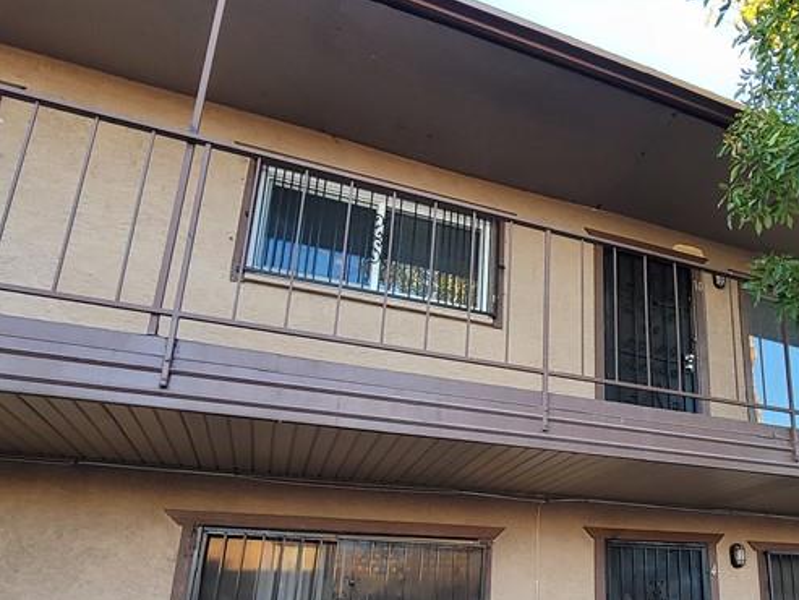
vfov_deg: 50.2
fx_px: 623
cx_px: 595
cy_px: 412
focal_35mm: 27
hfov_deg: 61.8
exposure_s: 1/120
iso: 100
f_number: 2.2
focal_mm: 2.2
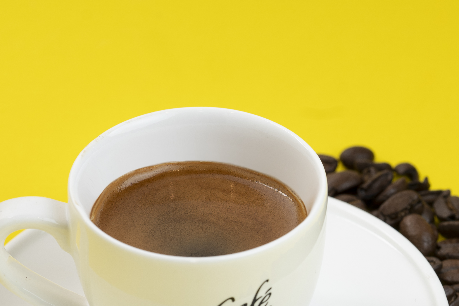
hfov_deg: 9.5
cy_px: 244
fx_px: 2767
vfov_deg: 6.3
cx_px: 200
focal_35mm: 217
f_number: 7.1
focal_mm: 90
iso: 125
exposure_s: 1/125
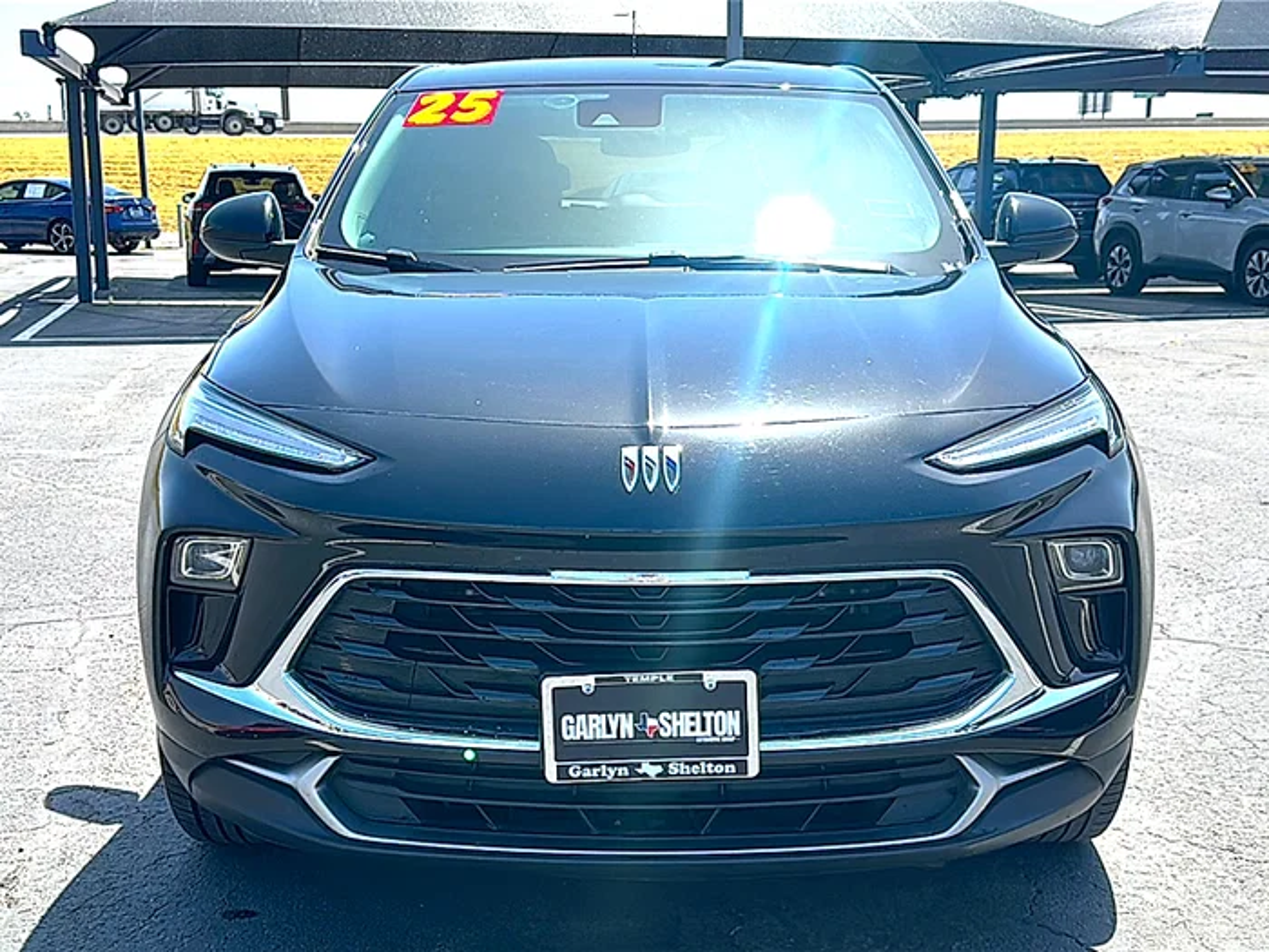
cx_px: 634
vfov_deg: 38.7
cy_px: 476
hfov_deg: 50.1
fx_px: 1356
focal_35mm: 37
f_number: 1.78
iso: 80
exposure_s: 1/2747
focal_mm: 6.86
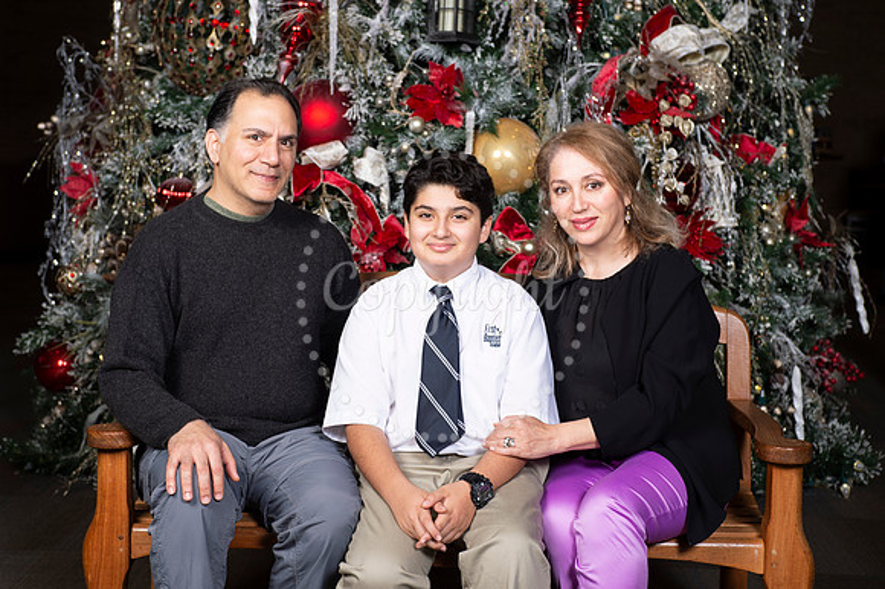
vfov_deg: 22.6
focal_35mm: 60
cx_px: 442
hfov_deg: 33.4
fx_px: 1474
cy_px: 294
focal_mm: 60
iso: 160
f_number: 7.1
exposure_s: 1/125
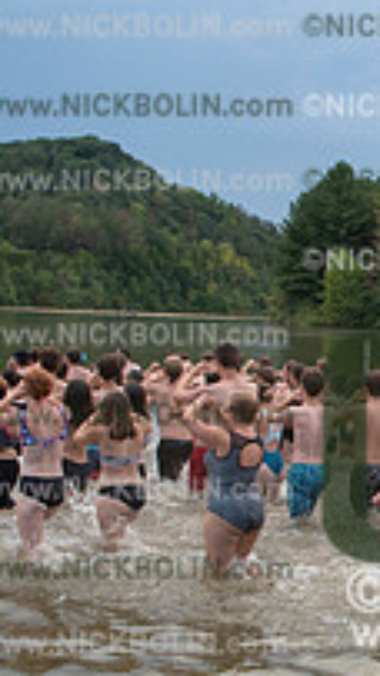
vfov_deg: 29.0
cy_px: 491
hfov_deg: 15.5
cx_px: 557
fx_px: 1291
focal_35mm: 72
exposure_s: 1/800
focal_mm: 24
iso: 160
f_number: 3.2
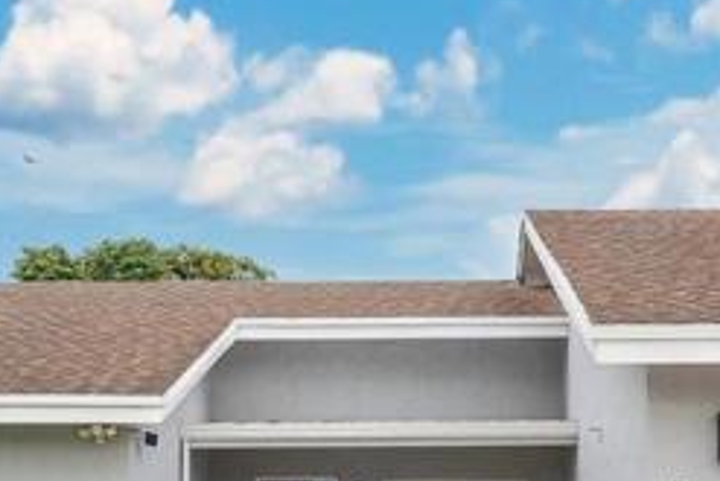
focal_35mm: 74
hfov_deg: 27.3
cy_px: 583
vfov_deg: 17.6
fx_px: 1480
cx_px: 431
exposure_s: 1/100
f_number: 7.1
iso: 100
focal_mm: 16.9
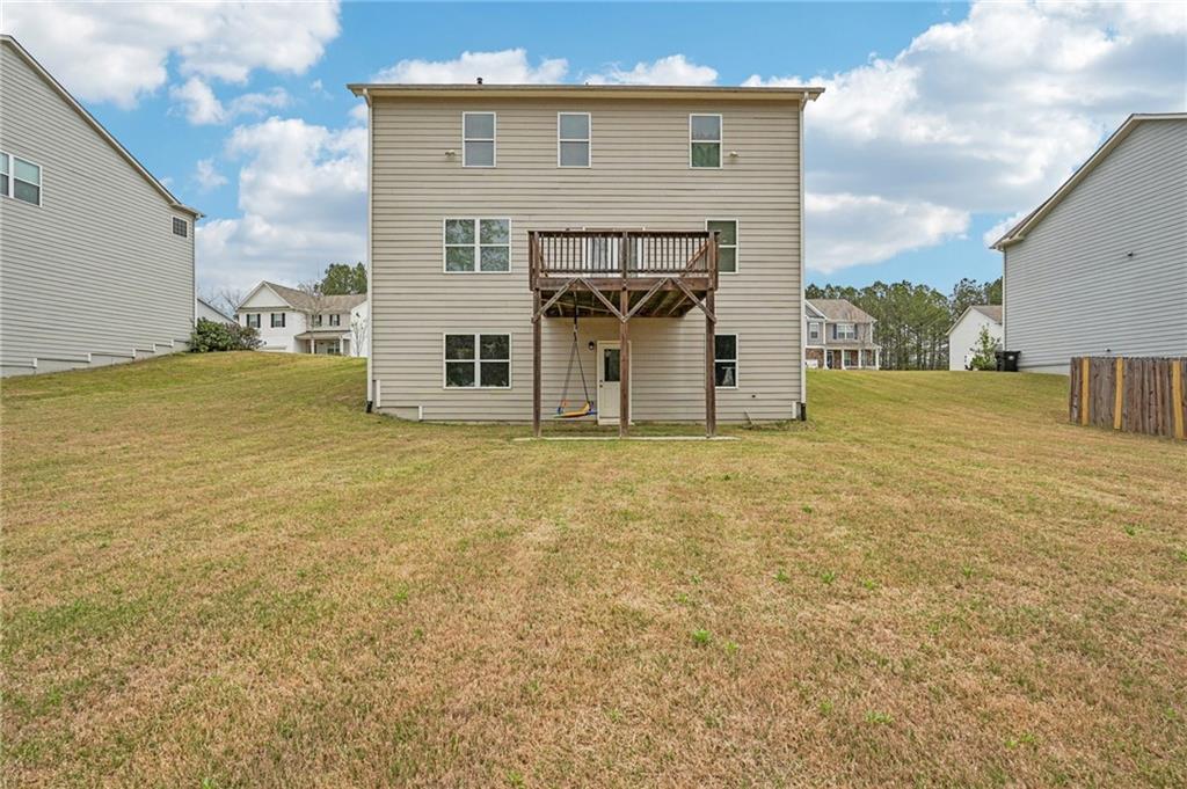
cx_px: 594
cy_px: 394
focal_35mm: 16
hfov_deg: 96.8
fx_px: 527
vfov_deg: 73.7
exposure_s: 1/1250
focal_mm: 16
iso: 800
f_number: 8
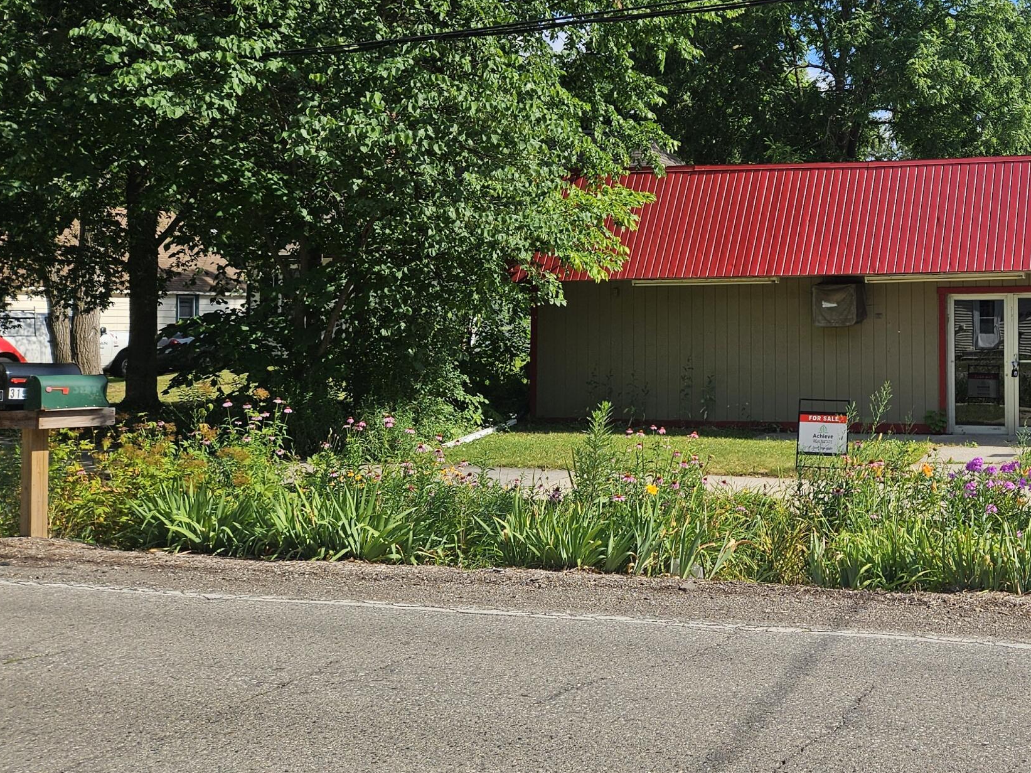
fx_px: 1251
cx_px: 894
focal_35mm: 42
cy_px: 277
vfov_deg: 34.1
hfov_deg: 41.8
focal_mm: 5.4
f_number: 1.8
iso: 25
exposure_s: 1/1804
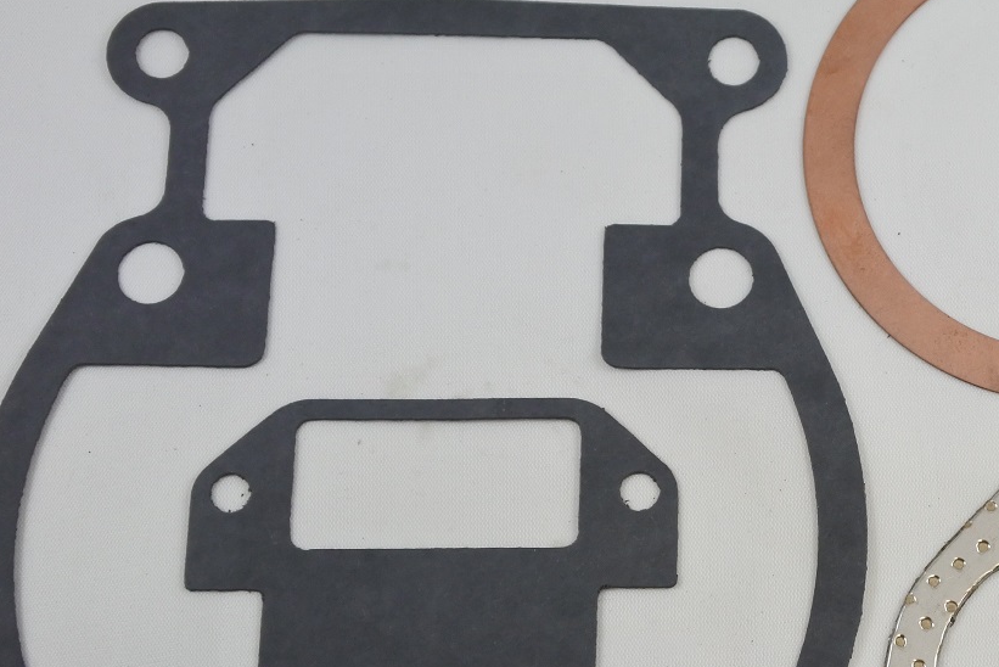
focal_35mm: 81
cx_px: 856
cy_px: 421
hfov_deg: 24.5
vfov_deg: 16.8
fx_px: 2248
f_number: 4.5
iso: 400
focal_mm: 16.5
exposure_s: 1/200
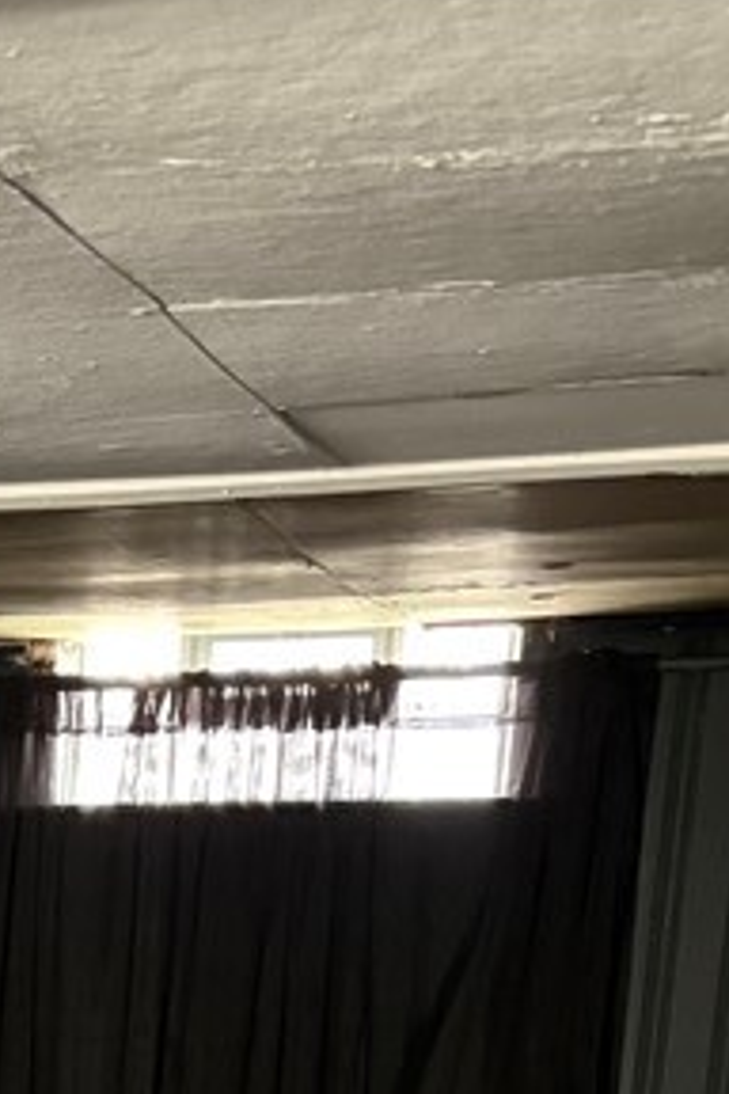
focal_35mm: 96
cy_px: 1918
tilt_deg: -18.3
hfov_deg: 13.3
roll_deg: +0.5
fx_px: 2916
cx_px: -418
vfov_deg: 17.6
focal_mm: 5.96
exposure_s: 1/30
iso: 800
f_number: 1.6
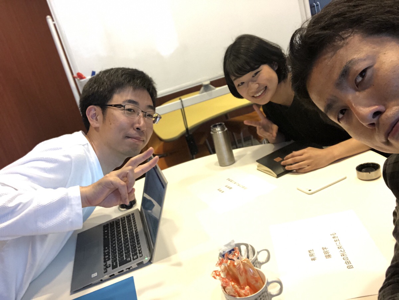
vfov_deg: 44.2
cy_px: 150
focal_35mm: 32
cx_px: 200
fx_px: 369
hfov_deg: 56.8
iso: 160
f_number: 2.2
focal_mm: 2.87
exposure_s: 1/22
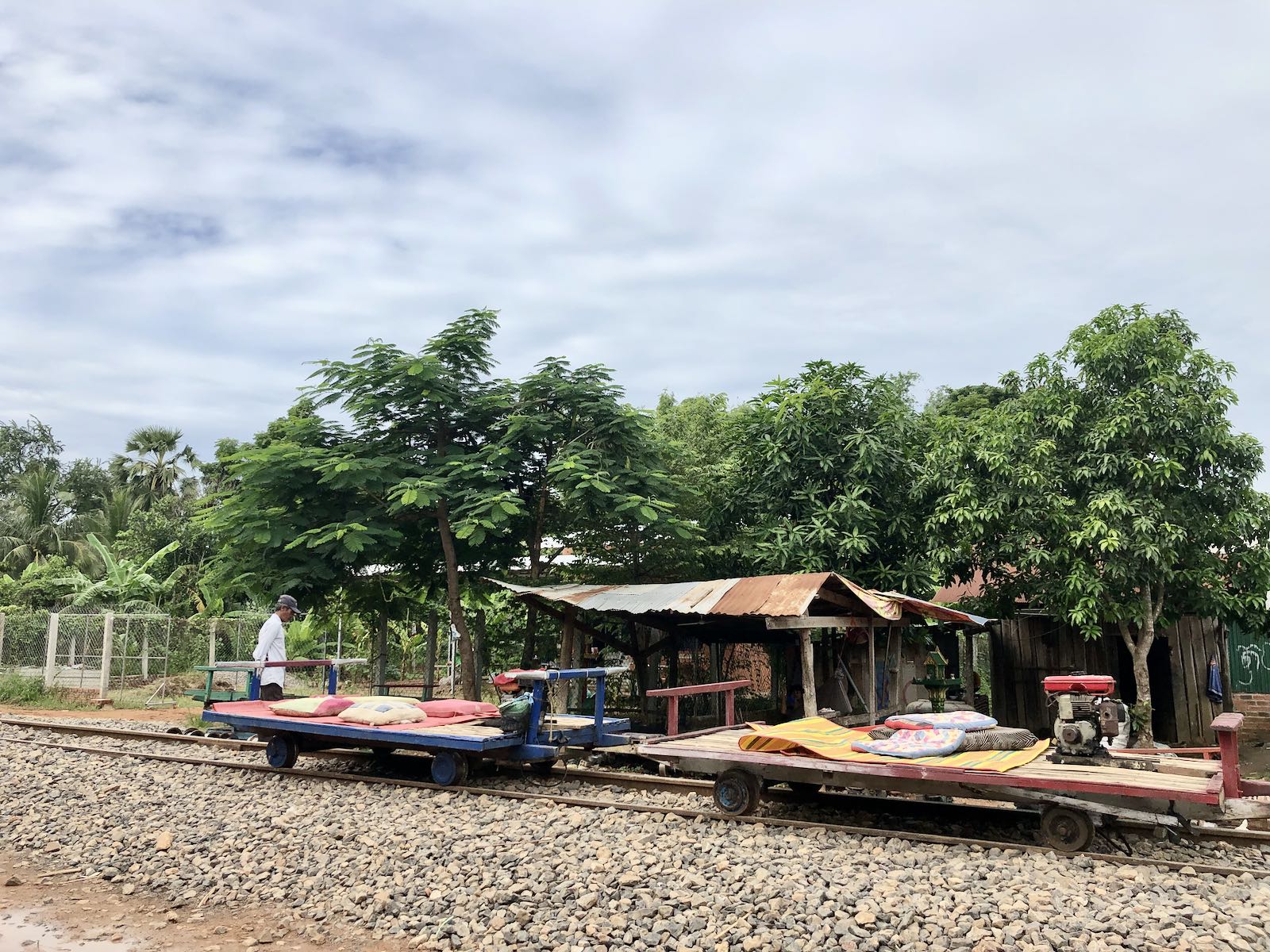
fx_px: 1027
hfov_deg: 63.4
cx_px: 635
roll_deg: -0.1
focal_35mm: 28
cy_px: 476
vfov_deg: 49.7
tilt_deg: +8.9
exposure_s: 1/2183
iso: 20
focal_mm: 4
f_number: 1.8
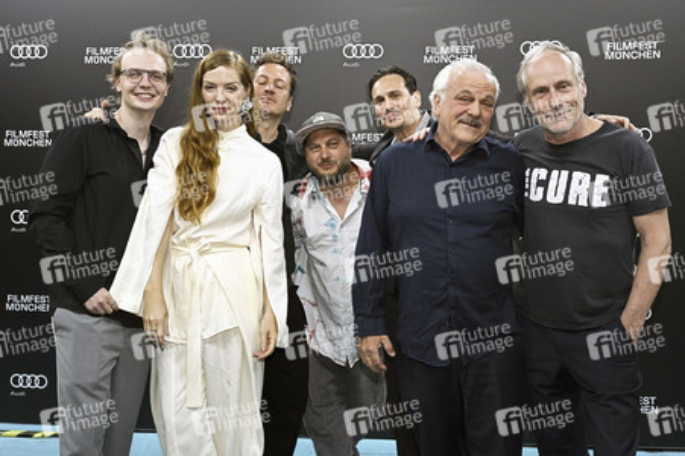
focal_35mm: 34
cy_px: 228
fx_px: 646
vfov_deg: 38.8
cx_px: 342
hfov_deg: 55.8
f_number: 6.3
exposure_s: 1/200
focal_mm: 34
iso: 800
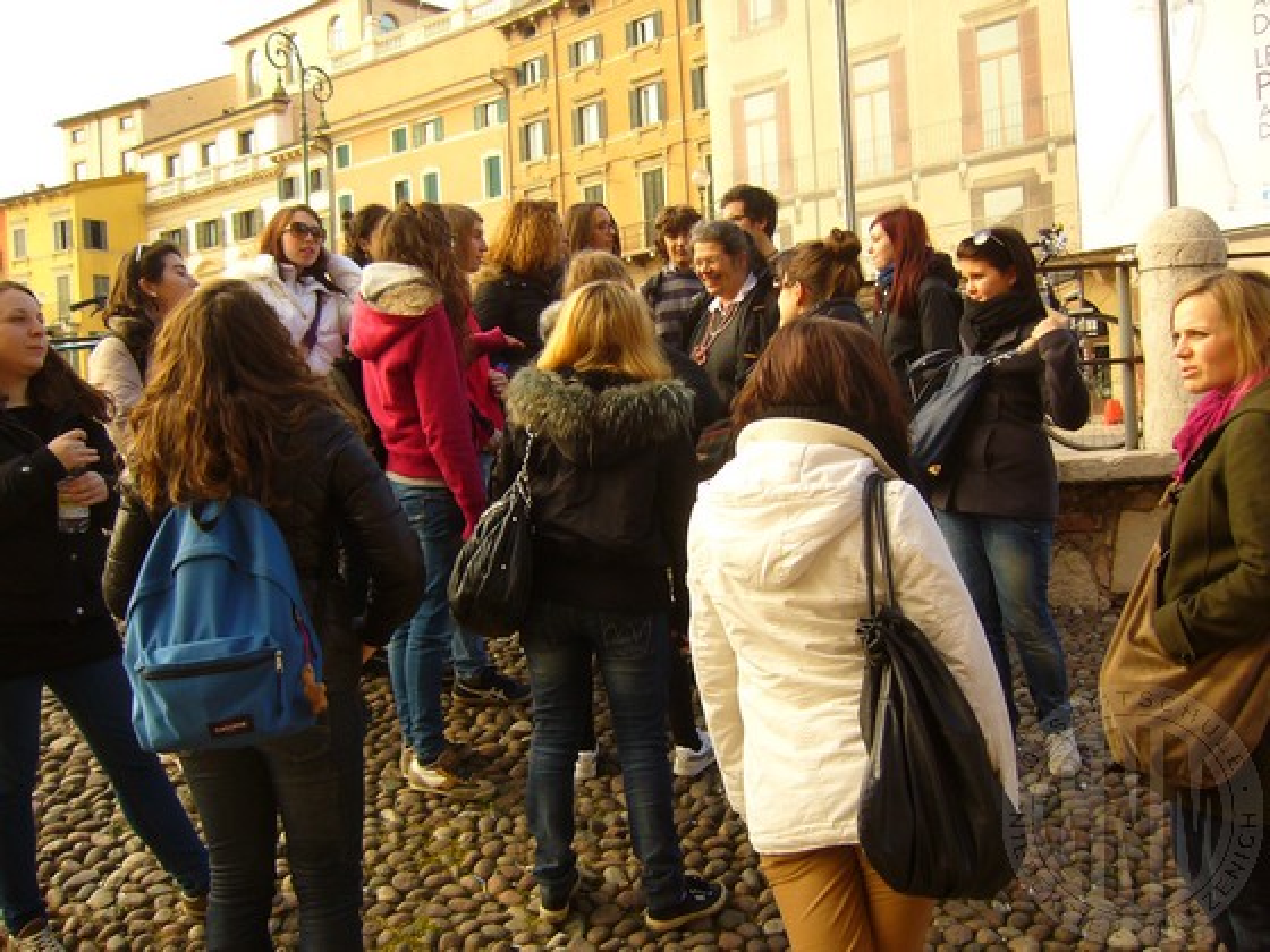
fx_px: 1284
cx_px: 635
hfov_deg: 52.6
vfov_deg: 40.7
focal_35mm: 35
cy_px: 476
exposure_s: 1/160
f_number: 2.8
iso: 80
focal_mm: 5.8
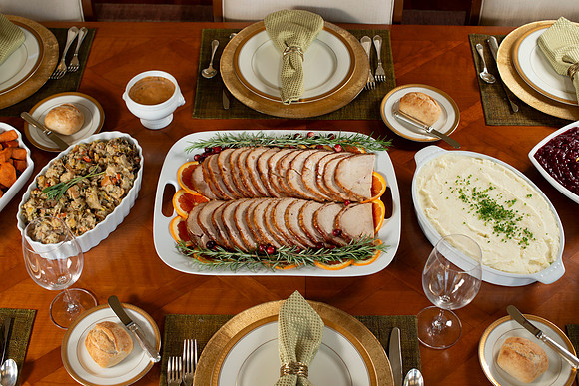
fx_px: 804
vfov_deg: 27.0
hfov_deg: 39.6
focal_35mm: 50
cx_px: 290
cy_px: 193
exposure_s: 1/100
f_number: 7.1
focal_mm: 50
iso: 250
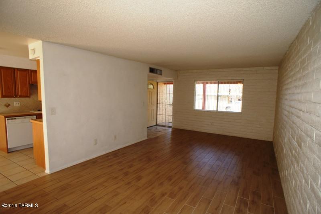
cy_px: 107
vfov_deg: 53.1
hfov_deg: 73.8
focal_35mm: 24
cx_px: 160
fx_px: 214
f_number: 4.5
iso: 200
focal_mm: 16
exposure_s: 1/100
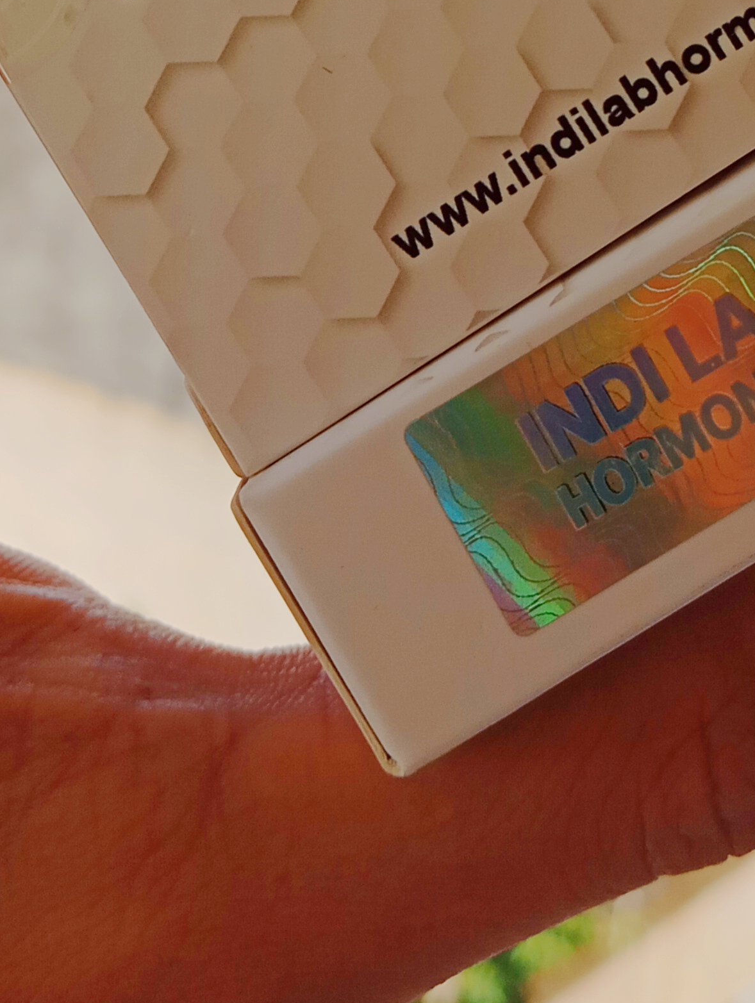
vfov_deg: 24.0
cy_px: -229
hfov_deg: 20.1
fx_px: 2118
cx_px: 543
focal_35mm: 73
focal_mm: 4.22
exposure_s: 1/826
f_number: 1.8
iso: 111
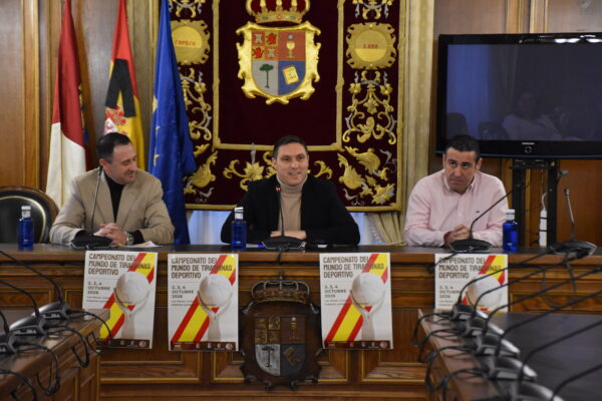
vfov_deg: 10.2
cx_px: 301
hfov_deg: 15.2
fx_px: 2257
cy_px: 200
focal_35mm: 135
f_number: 5.3
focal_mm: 90
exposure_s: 1/125
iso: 3200
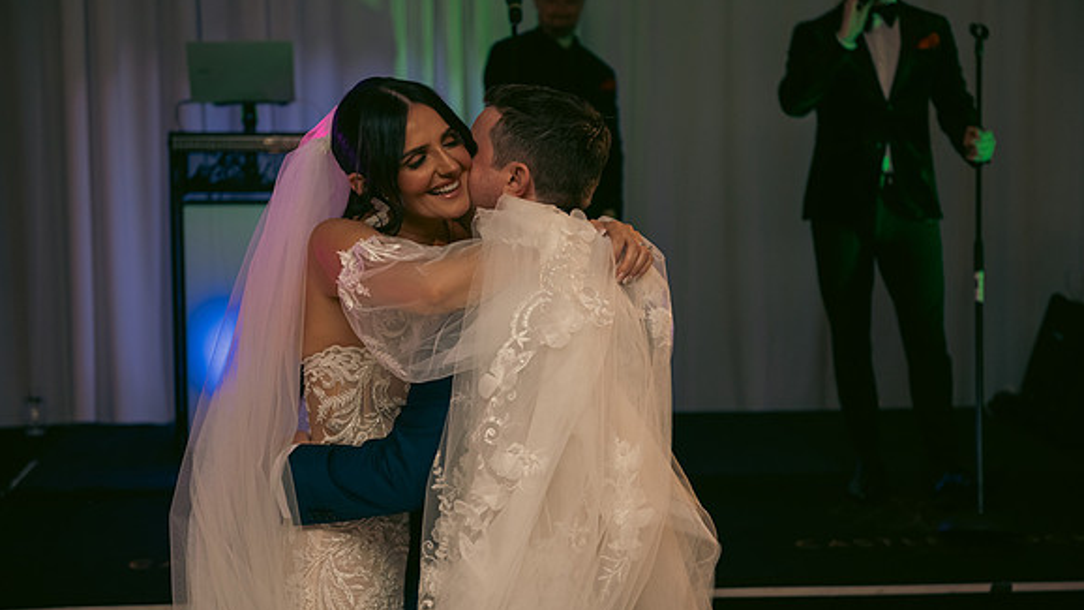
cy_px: 309
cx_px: 542
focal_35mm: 61
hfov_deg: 34.4
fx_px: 1753
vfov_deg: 19.7
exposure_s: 1/160
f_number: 3.5
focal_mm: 58
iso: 640
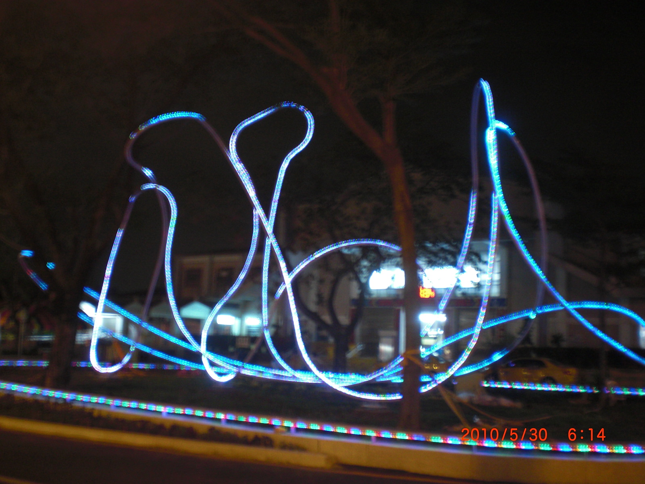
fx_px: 708
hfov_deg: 49.0
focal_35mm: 38
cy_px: 242
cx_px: 322
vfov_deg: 37.7
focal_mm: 6.3
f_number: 3.1
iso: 200
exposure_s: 1/2
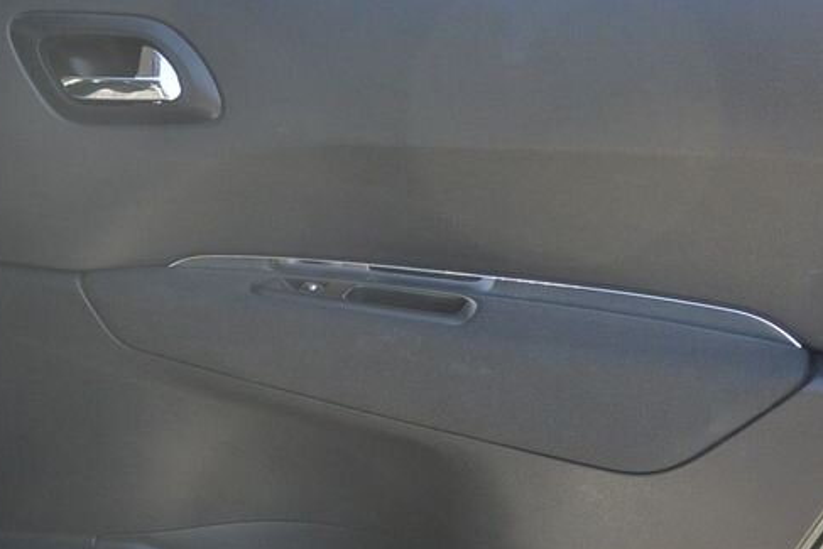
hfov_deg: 32.8
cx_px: 461
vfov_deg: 22.1
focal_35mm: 61
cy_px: 386
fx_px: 1395
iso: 200
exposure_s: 1/200
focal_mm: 11
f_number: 3.5
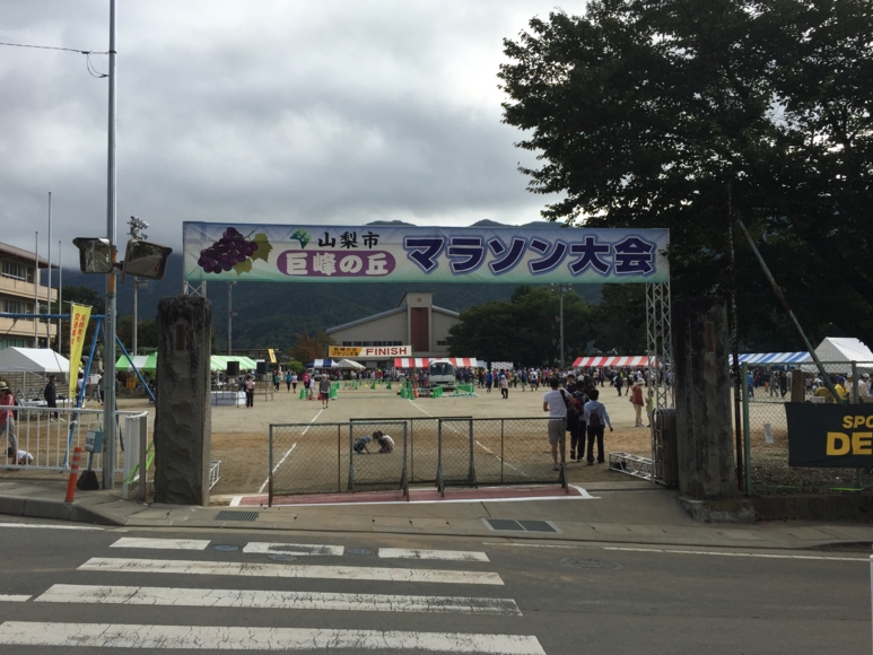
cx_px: 424
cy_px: 332
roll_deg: +0.0
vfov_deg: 46.8
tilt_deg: +2.4
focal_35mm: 30
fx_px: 757
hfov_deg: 59.9
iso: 32
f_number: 2.2
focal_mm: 4.15
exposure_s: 1/1799
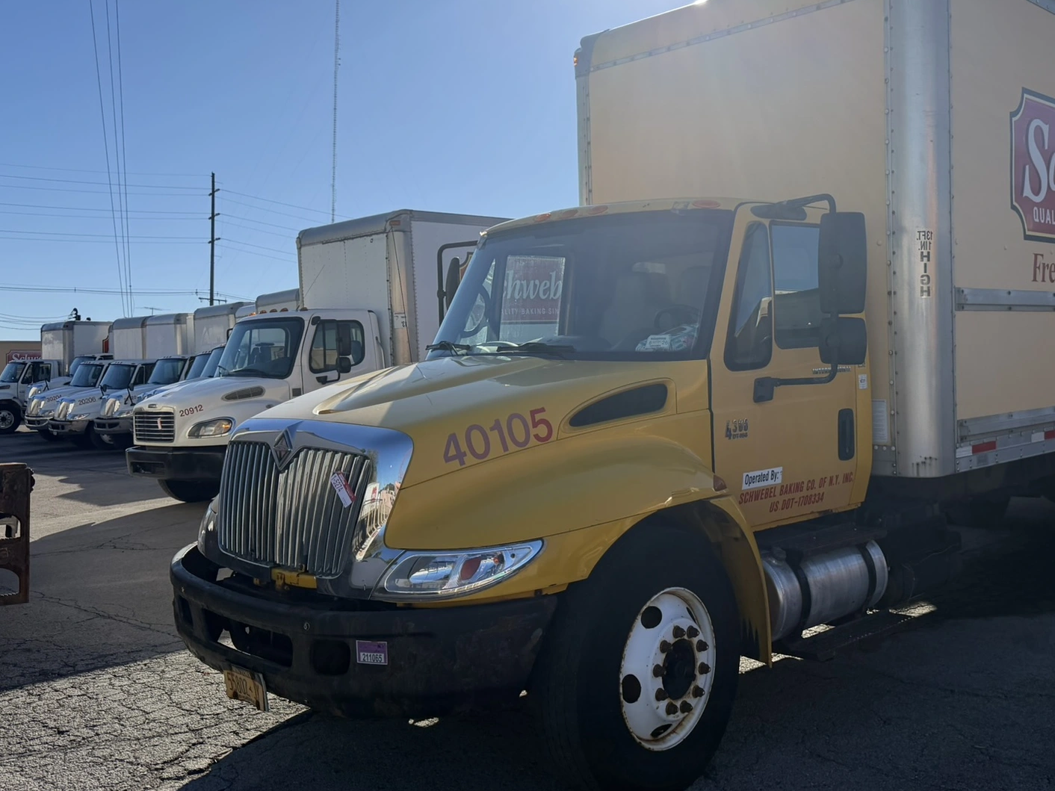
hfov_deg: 53.1
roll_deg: -1.4
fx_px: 1036
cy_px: 362
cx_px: 687
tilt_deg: +6.2
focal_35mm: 34
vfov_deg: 41.8
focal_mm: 6.76
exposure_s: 1/7353
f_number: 1.78
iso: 100
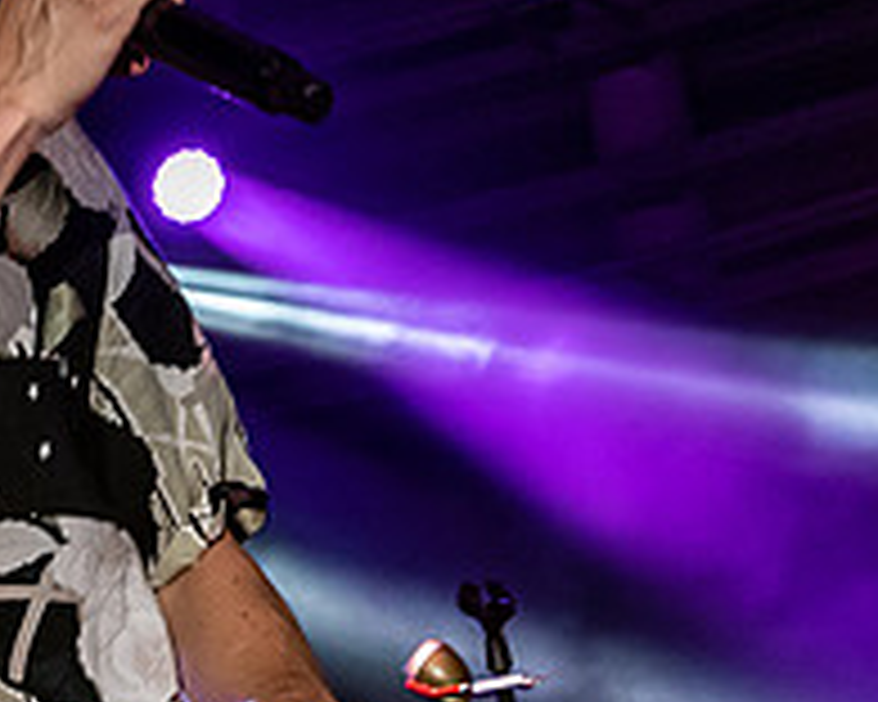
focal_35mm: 206
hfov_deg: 9.3
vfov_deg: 7.4
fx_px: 5353
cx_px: 3
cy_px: -192
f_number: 8
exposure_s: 1/160
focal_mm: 40
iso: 1600
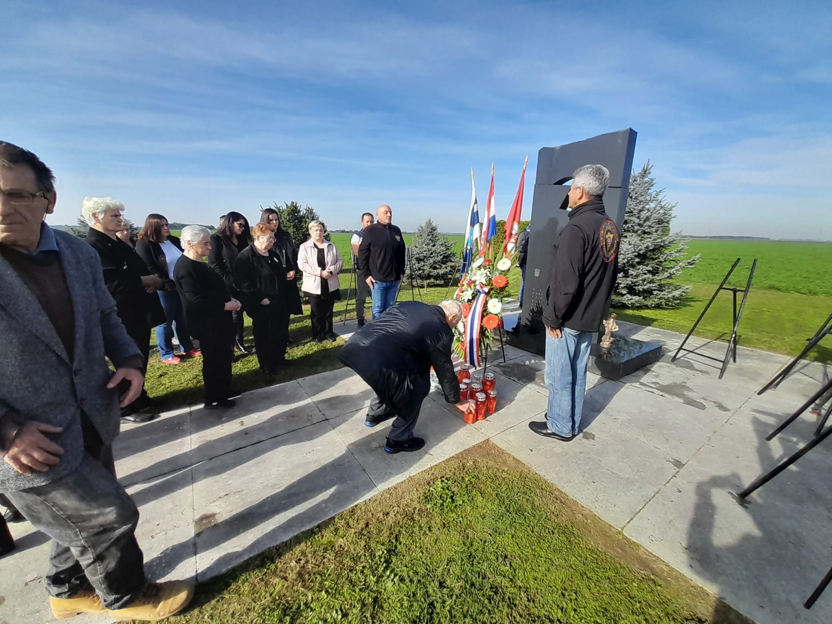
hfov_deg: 106.2
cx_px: 416
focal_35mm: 13
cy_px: 312
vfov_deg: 89.9
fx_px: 312
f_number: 2.2
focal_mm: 1.13
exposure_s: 1/1018
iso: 40
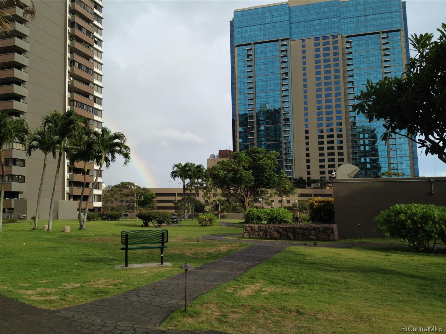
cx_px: 223
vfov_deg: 40.7
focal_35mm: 35
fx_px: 451
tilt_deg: +5.4
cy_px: 167
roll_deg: +0.6
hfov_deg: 52.6
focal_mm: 4.28
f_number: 2.4
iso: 50
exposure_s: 1/635
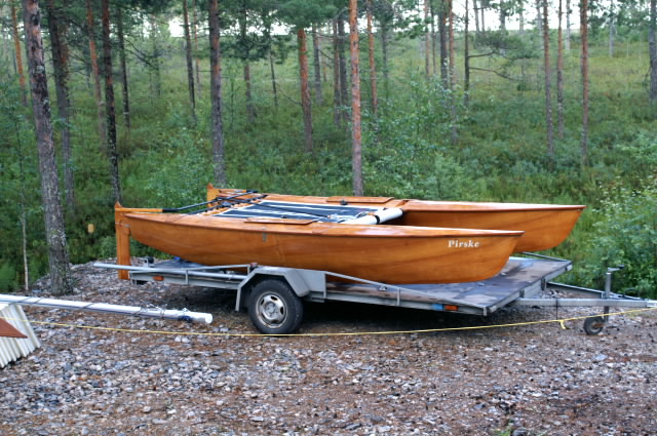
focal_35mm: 68
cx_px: 328
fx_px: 1230
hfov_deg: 29.9
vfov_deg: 20.1
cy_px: 218
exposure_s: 1/40
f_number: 5.6
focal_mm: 45
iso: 400
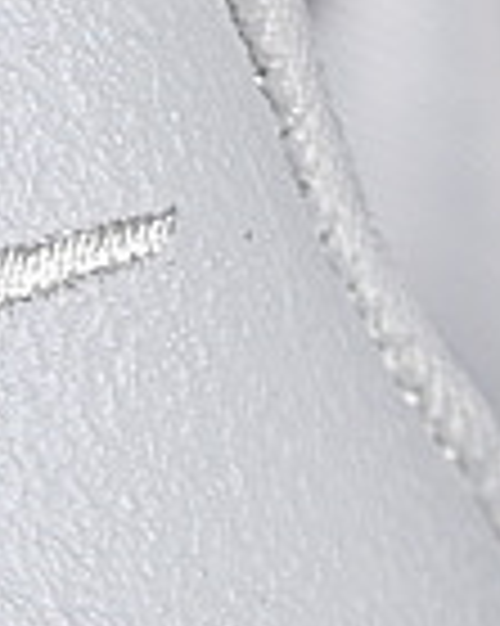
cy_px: 1329
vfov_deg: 3.5
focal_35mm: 546
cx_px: -608
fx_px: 10111
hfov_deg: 2.8
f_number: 7.1
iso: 160
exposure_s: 1/80
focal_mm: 50
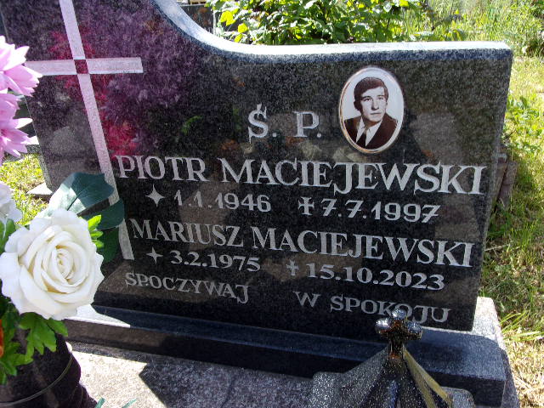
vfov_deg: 49.7
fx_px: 440
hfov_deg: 63.4
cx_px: 272
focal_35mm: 28
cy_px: 204
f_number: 10.8
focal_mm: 5.1
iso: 80
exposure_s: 1/34
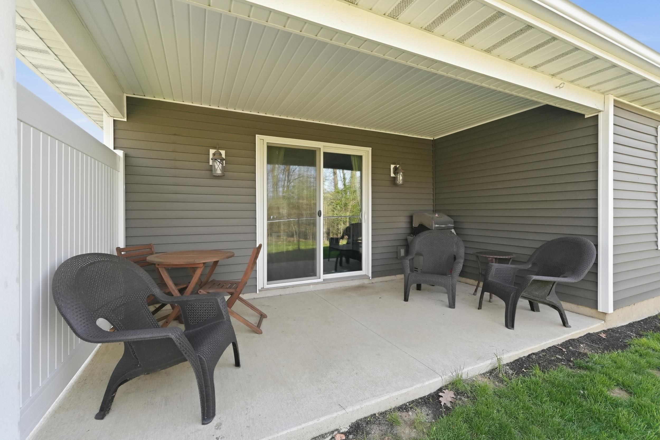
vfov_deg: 77.3
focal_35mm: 15
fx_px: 275
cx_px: 330
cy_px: 220
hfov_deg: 100.4
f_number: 4
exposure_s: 1/500
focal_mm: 10
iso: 800
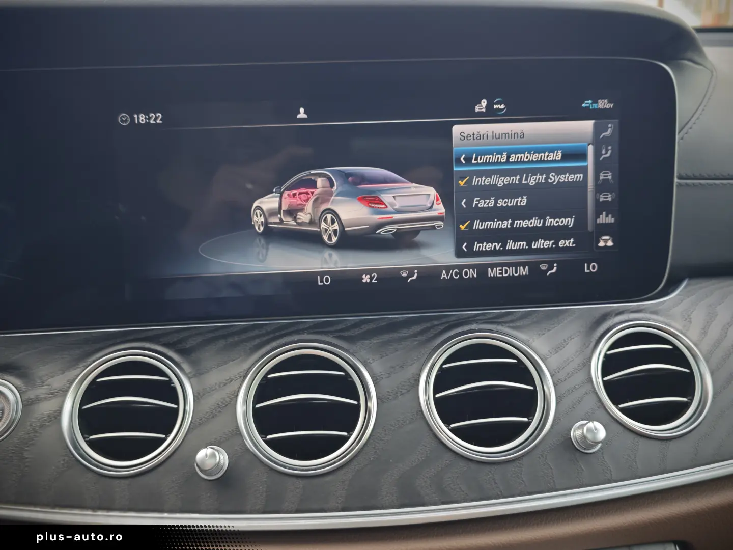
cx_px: 366
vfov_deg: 40.7
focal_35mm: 35
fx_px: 741
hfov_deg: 52.6
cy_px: 275
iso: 80
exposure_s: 1/100
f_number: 1.4
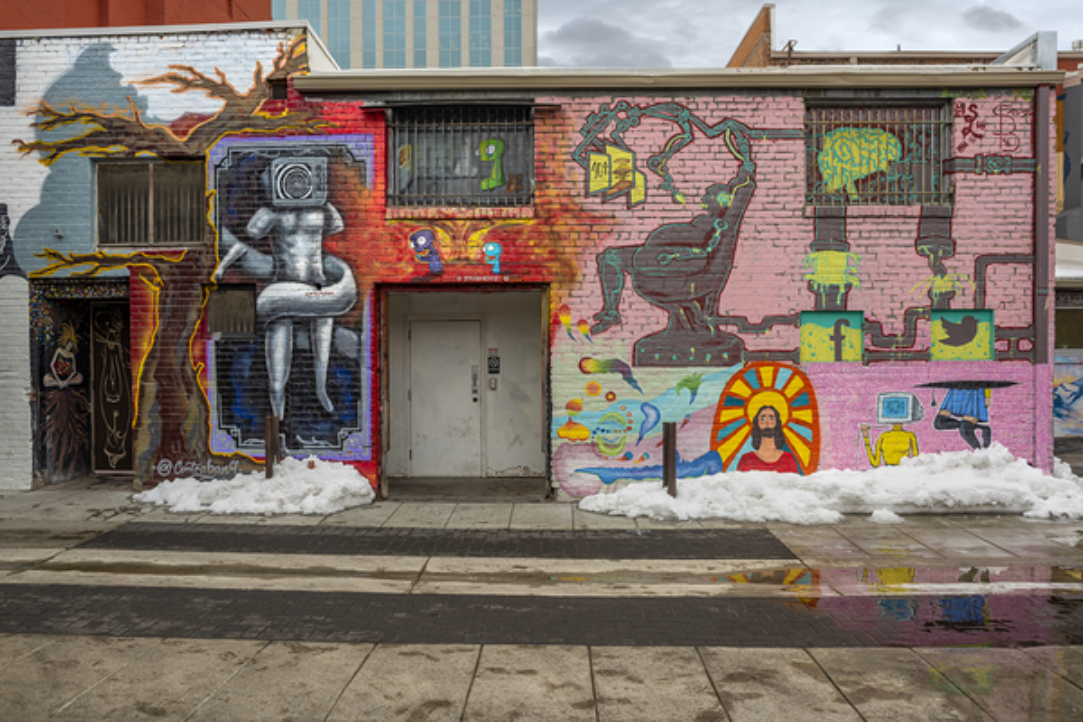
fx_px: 722
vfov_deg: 53.1
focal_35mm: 24
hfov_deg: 73.7
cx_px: 542
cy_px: 361
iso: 64
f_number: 9
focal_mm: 24
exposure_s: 1/20
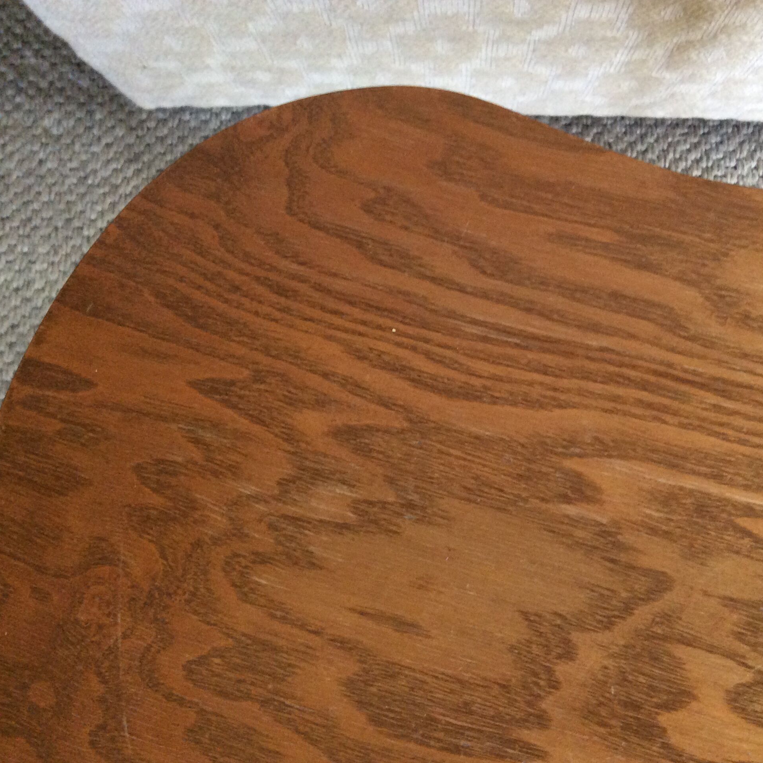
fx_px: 948
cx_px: 454
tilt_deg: -73.4
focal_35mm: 38
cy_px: 382
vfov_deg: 43.9
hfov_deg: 43.7
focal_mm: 3.3
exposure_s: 1/25
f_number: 2.4
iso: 200
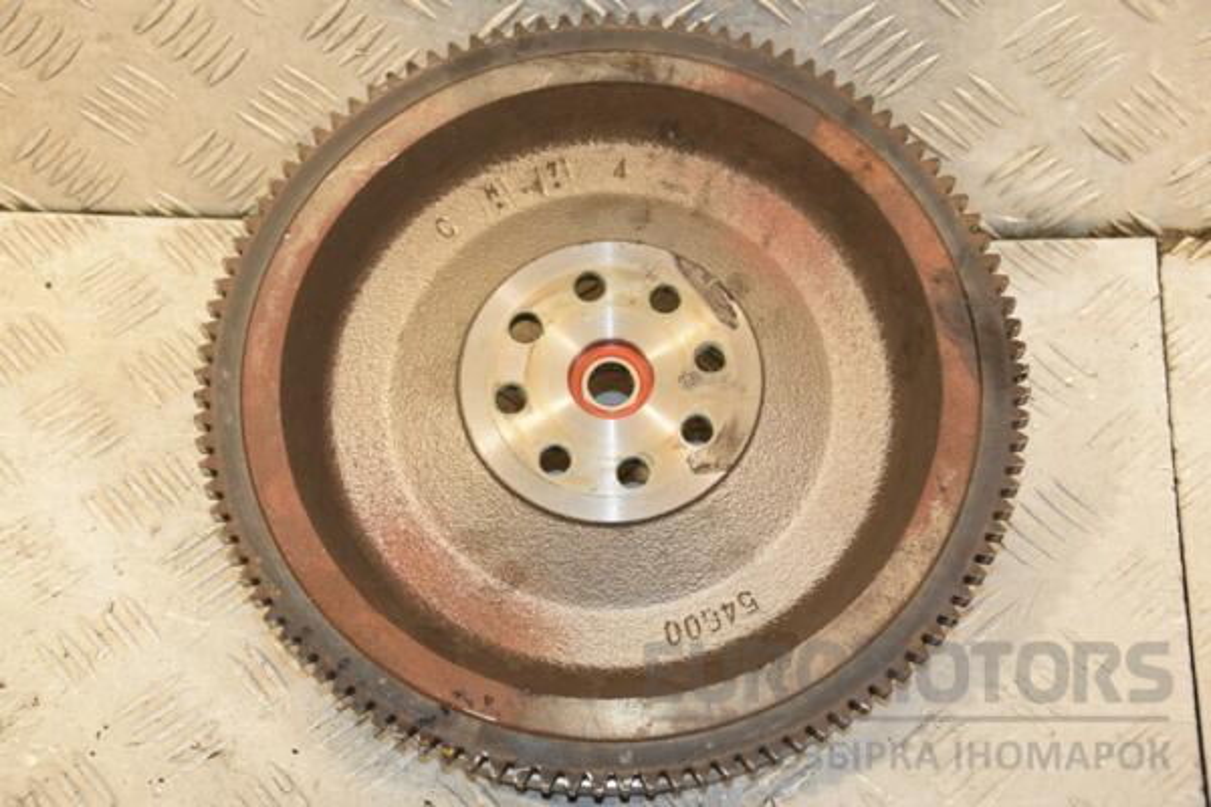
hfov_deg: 29.9
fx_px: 2270
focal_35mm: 68
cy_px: 404
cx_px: 606
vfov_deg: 20.2
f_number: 4.8
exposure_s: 1/200
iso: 800
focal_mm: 45
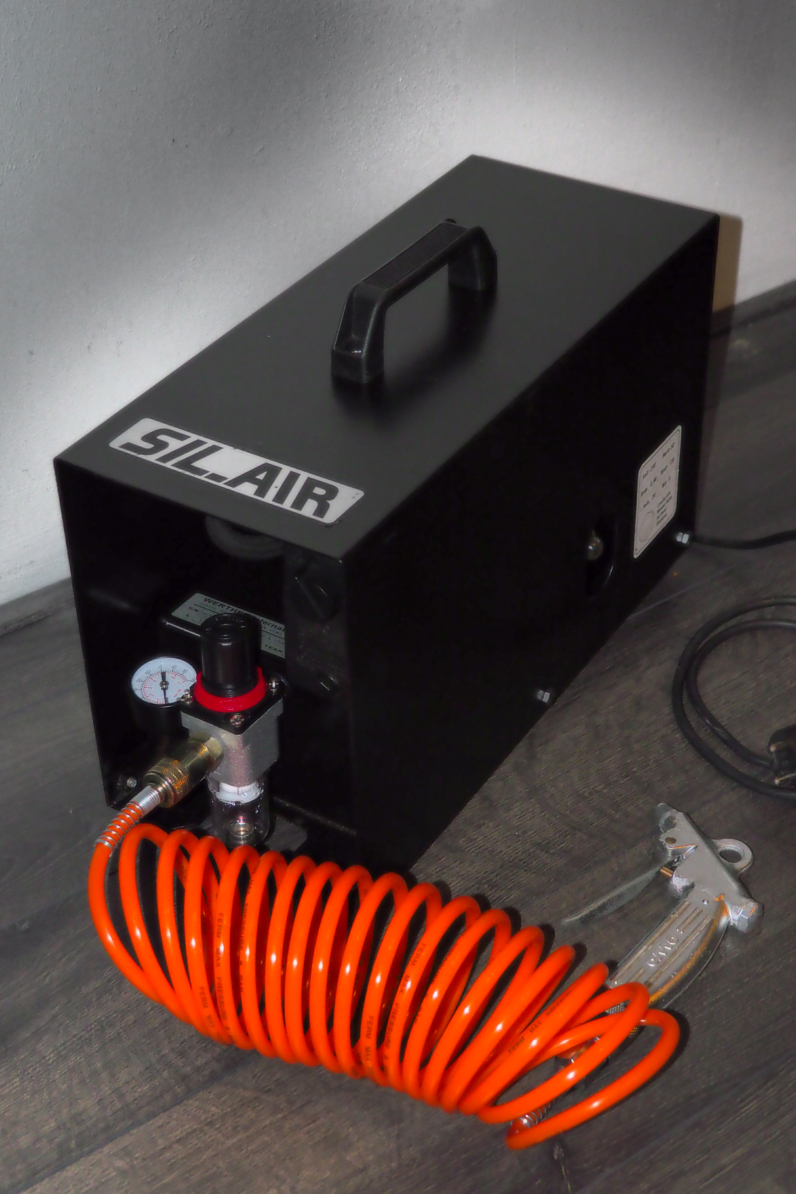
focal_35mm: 59
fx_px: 1957
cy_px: 594
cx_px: 367
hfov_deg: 23.0
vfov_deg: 33.9
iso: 400
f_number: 4.5
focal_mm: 28
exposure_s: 1/60
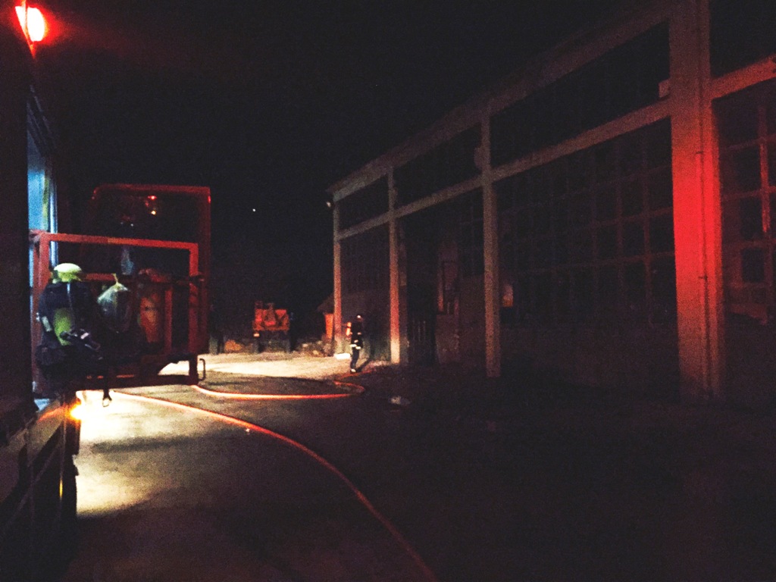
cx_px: 388
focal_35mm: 29
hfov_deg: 61.7
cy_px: 291
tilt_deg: +2.7
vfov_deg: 48.2
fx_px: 650
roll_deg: +1.2
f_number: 2.2
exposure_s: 1/15
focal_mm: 4.15
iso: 2000
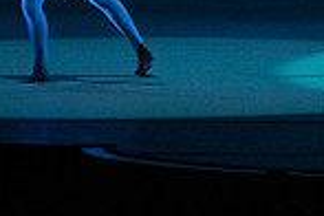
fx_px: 5985
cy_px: -202
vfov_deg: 2.1
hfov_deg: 3.1
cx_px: 439
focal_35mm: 665
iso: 16000
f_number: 5.6
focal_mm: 168
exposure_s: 1/400
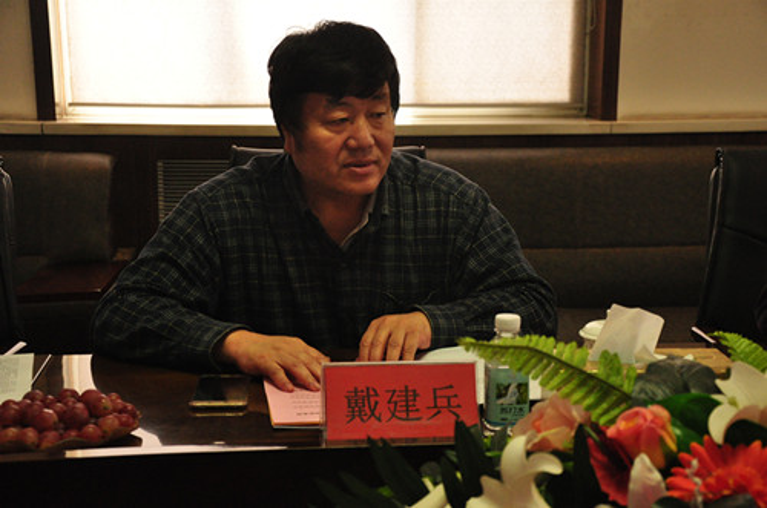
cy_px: 254
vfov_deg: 21.5
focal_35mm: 63
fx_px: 1339
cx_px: 384
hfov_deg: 32.0
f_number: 5
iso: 2000
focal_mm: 42
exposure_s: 1/100
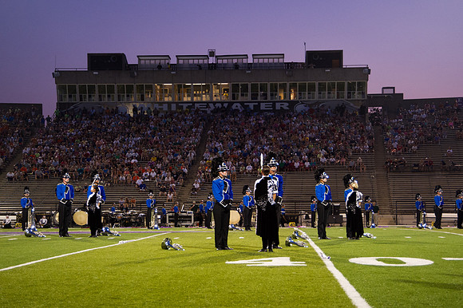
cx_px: 245
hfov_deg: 30.0
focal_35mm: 67
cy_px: 192
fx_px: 865
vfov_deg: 20.2
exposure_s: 1/200
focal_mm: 52
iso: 2500
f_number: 4.8
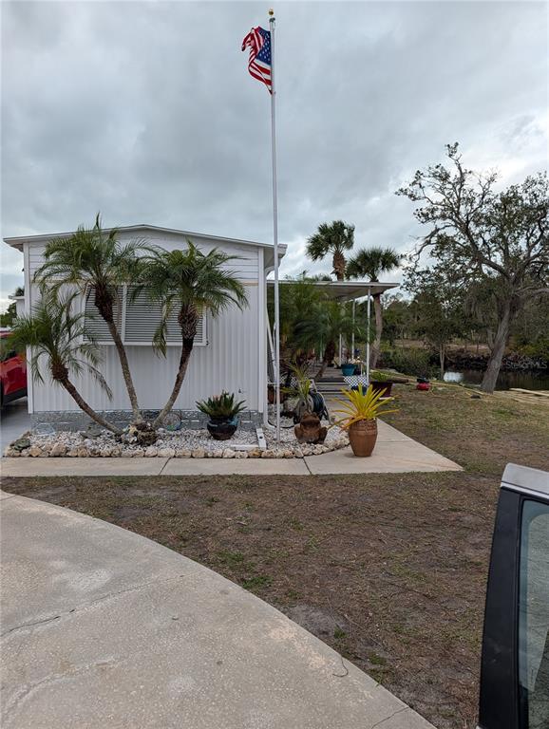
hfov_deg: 56.9
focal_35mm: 24
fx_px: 506
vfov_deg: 71.5
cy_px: 364
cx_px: 274
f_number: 1.68
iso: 23
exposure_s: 1/962
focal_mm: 6.9
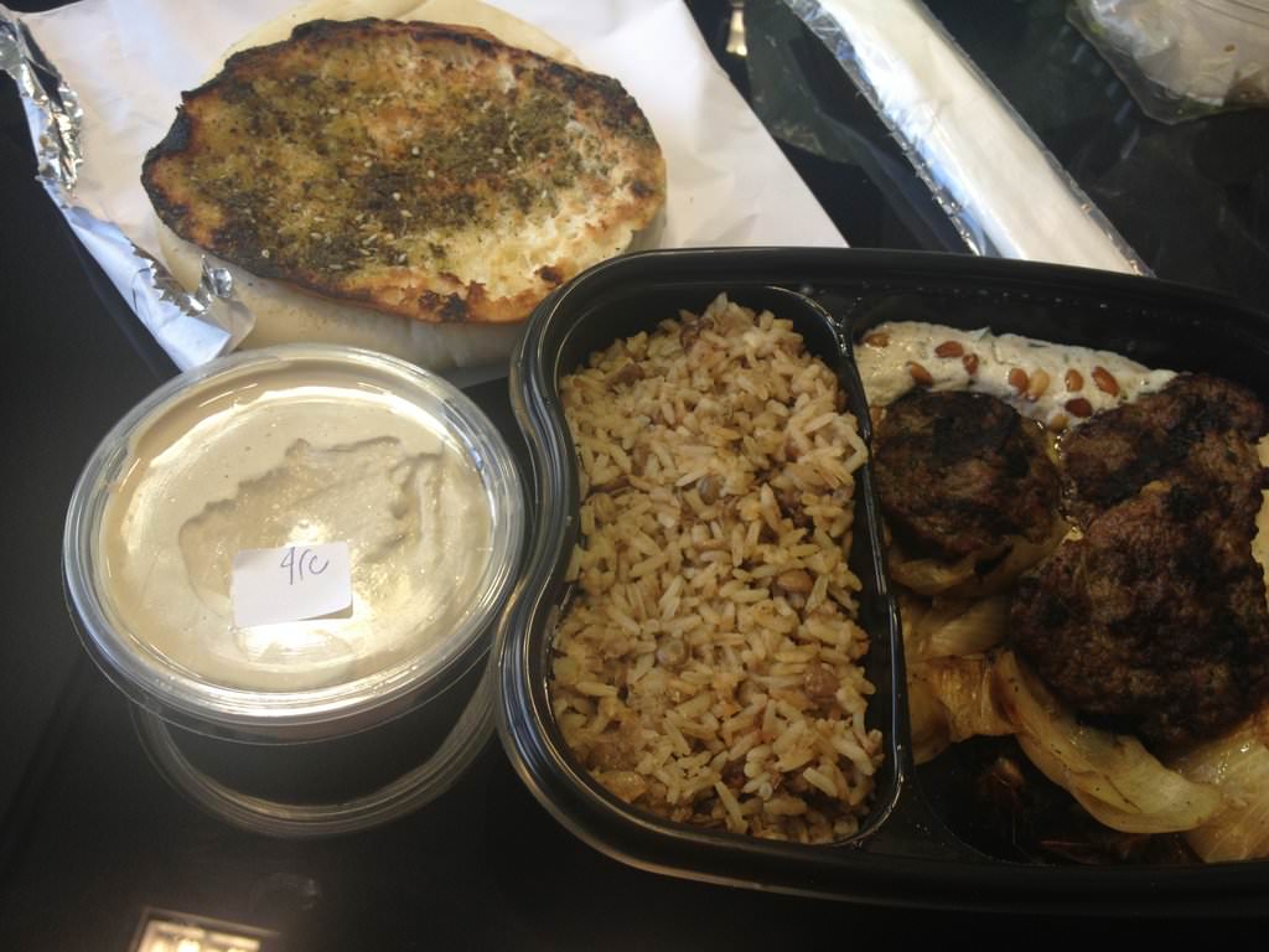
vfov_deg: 40.7
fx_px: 1283
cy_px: 476
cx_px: 634
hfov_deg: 52.6
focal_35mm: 35
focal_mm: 4.28
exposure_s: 1/40
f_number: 2.4
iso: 50
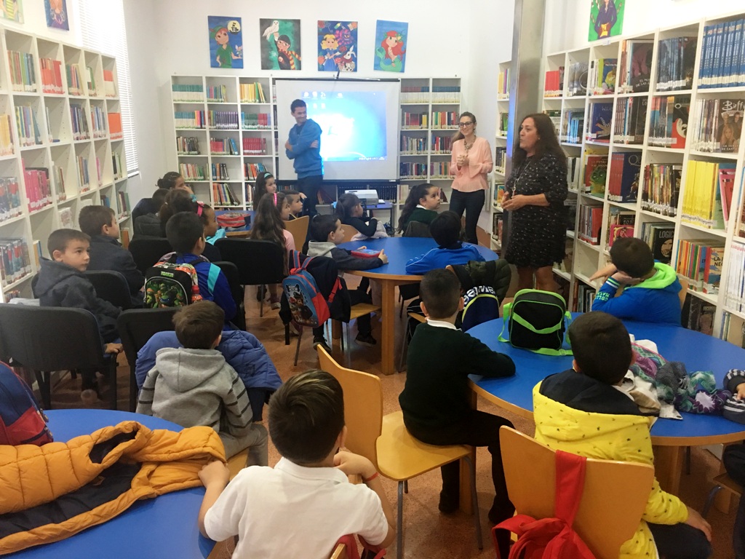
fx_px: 624
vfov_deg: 48.2
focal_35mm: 29
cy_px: 280
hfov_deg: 61.7
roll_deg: -0.1
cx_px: 372
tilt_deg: -14.6
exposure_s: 1/17
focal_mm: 4.15
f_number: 2.2
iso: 100
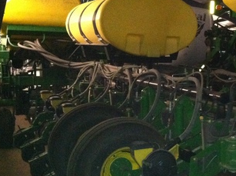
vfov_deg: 23.6
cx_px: 198
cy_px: 97
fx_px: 422
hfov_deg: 30.3
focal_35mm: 62
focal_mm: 3.85
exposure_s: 1/15
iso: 1000
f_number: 2.8
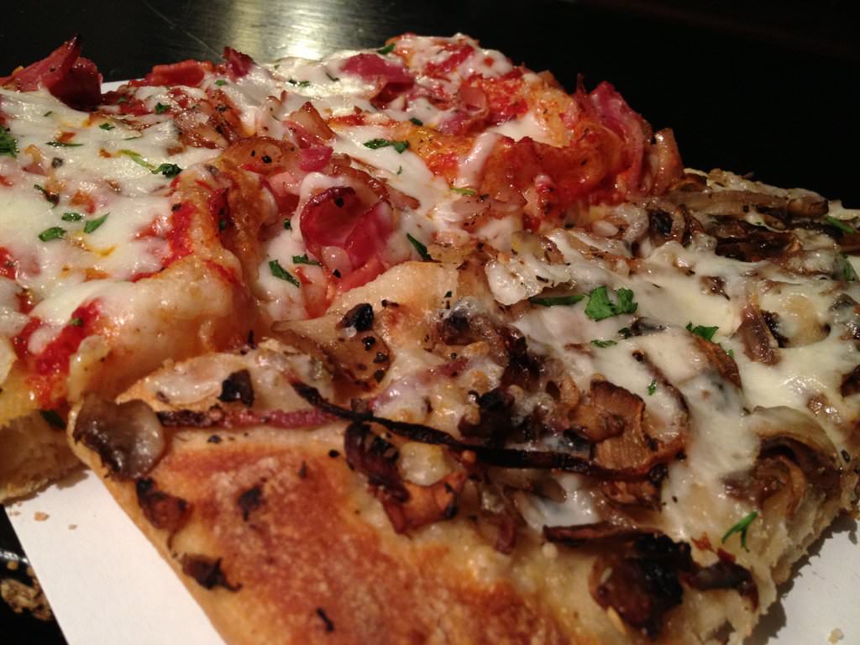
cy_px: 322
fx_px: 870
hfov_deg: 52.6
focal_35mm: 35
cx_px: 430
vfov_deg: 40.7
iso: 200
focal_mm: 4.28
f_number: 2.4
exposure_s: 1/20
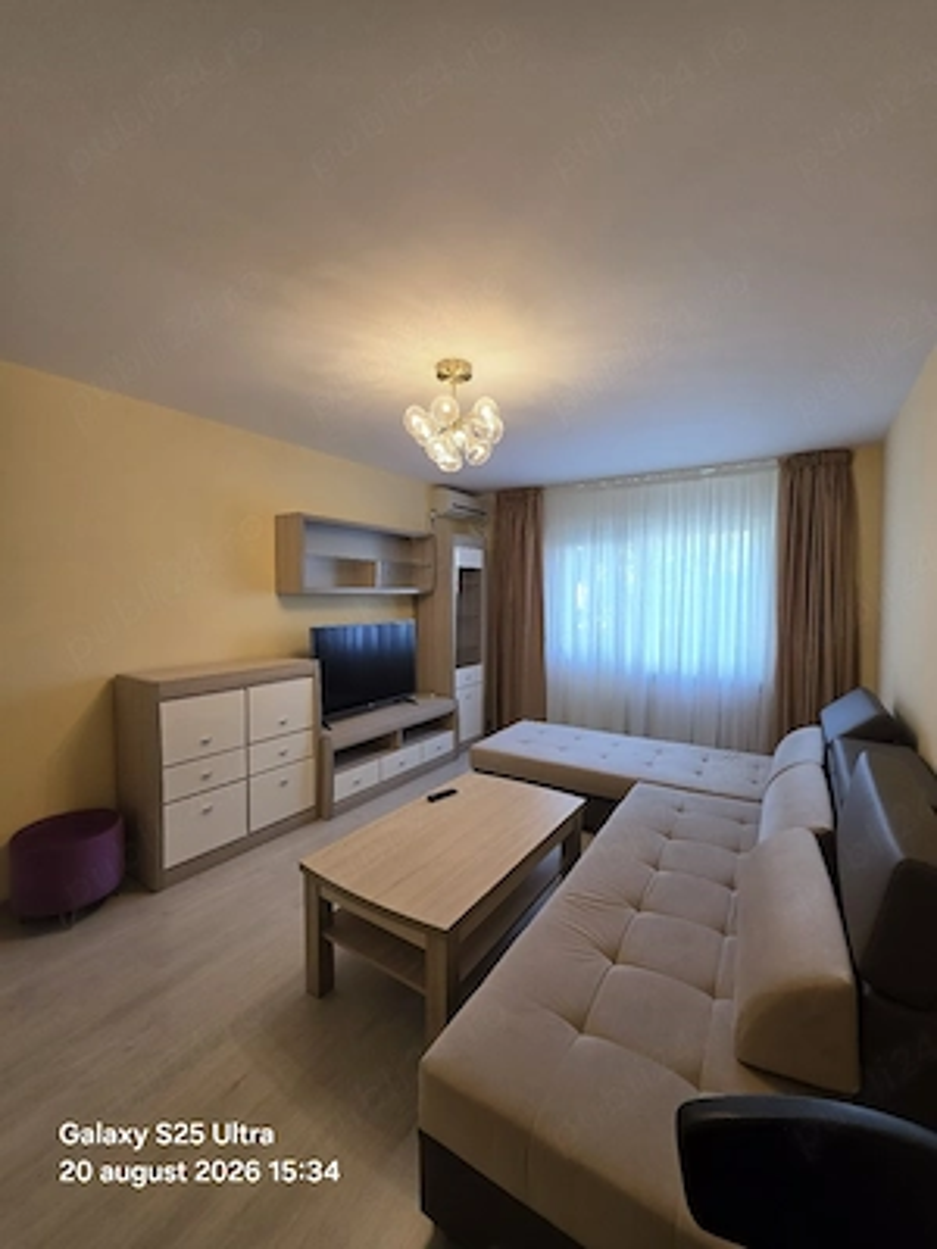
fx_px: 469
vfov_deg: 106.2
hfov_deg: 89.9
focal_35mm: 13
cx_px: 468
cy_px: 624
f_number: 1.9
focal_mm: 2.2
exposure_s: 1/60.2
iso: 160
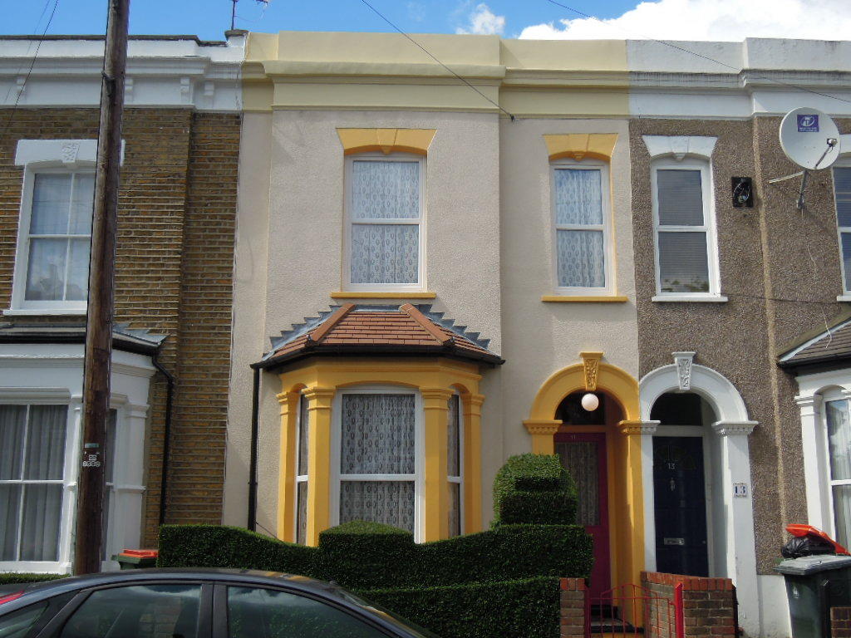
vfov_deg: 36.0
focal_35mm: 40
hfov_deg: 46.8
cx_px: 426
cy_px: 319
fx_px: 983
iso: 160
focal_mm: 7.2
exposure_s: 1/1600
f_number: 3.3
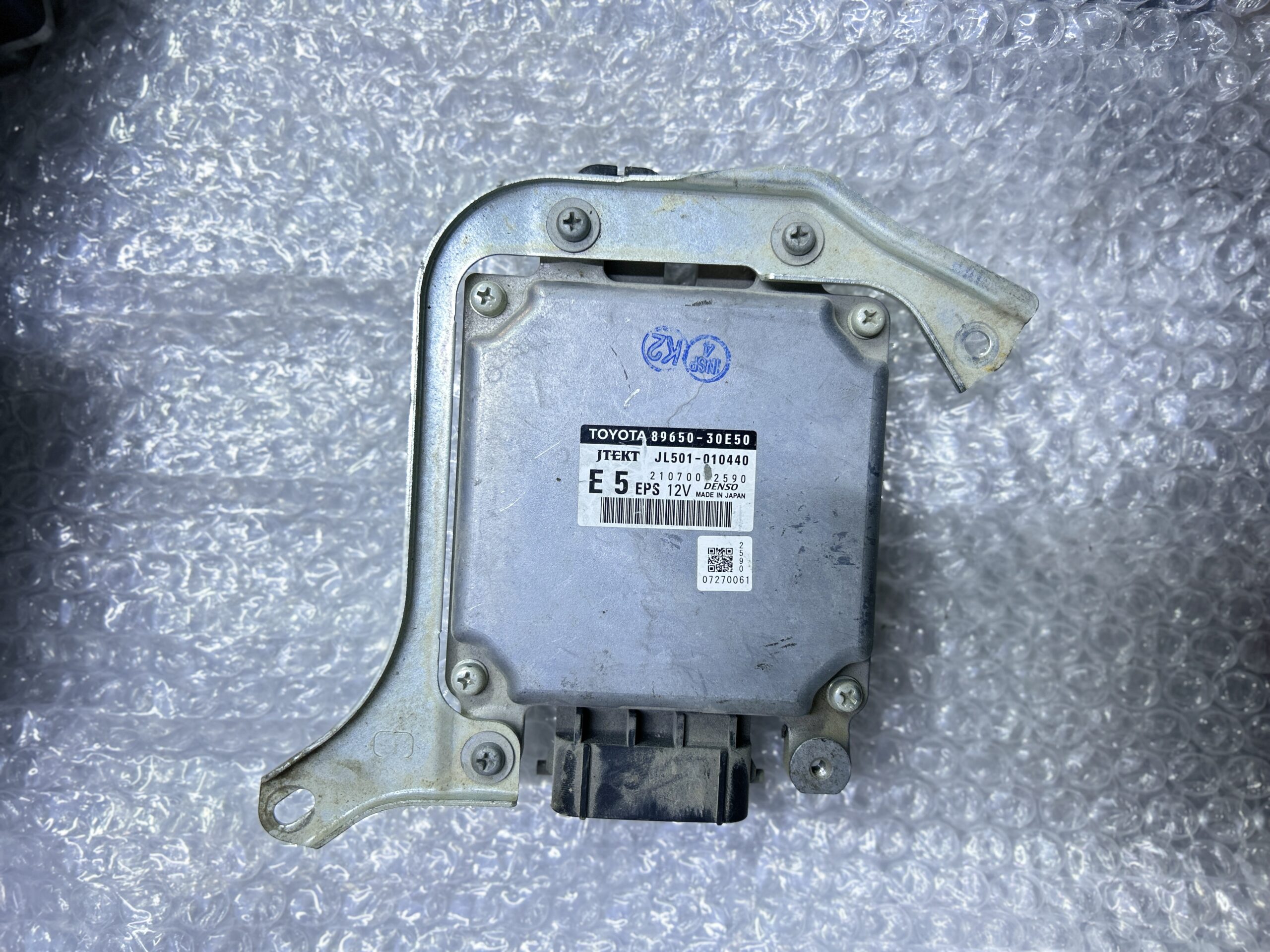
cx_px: 635
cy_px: 476
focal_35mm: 26
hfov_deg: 67.3
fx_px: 954
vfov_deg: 53.1
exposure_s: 1/50
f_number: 1.5
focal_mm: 5.7
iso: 100
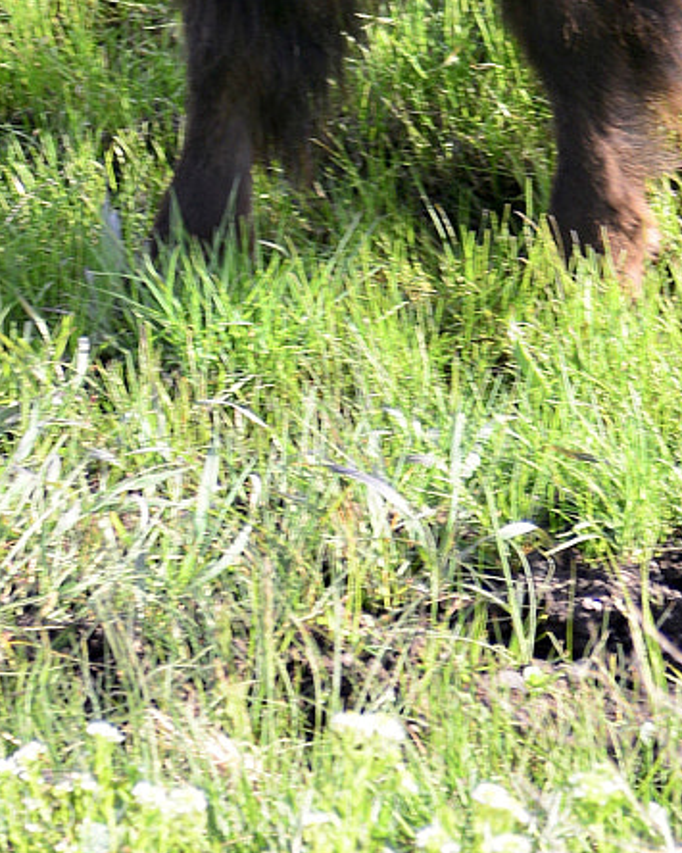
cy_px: -574
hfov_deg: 6.5
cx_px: 461
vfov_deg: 7.9
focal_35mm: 237
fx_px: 5982
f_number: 5.6
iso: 500
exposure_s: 1/100
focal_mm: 70
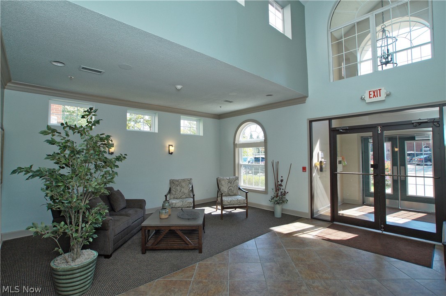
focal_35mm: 16
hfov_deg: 95.0
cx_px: 223
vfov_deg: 72.0
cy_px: 148
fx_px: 204
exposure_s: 1/160
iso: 320
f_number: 4.5
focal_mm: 11
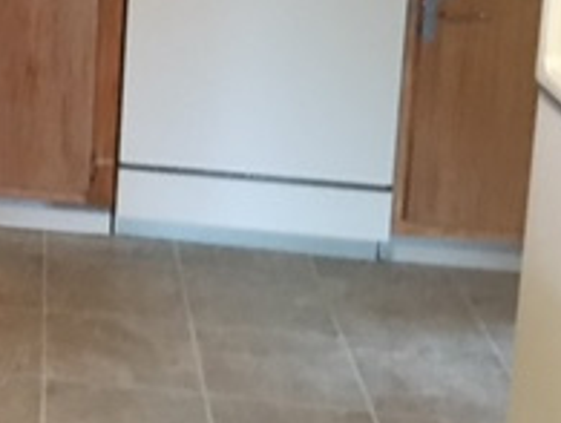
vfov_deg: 14.9
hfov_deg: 19.0
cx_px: -184
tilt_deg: -8.0
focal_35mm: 95
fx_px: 1542
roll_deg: -1.4
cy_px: -141
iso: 320
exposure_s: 1/15
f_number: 2.2
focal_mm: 4.15
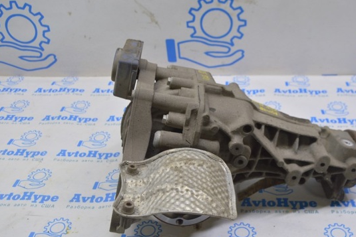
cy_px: 120
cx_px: 206
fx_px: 425
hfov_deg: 45.3
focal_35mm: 43
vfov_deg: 31.2
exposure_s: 1/25
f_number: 5.6
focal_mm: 24
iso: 400
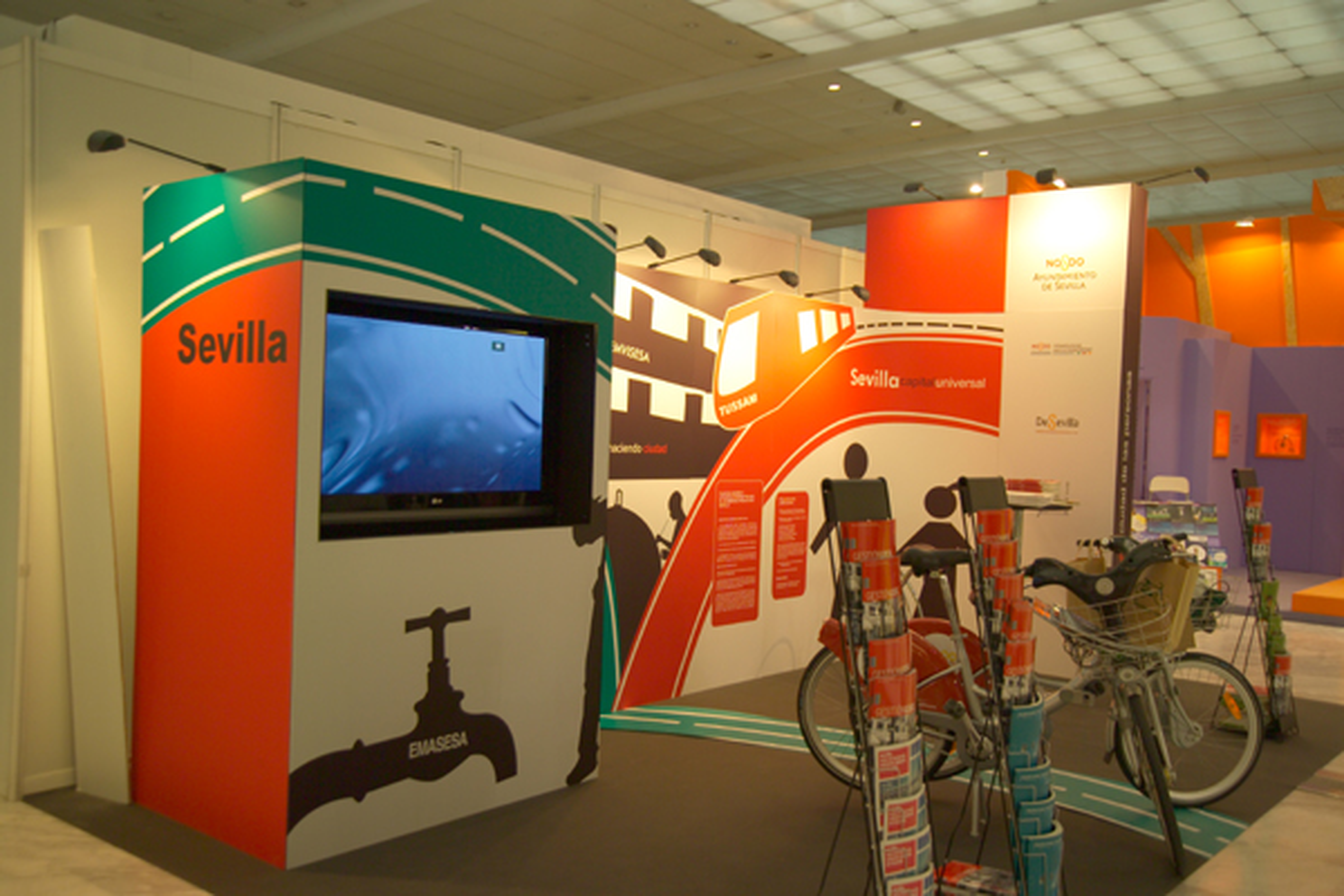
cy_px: 448
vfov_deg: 40.0
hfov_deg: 57.2
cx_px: 672
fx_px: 1232
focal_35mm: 33
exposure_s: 1/20
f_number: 4.8
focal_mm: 33
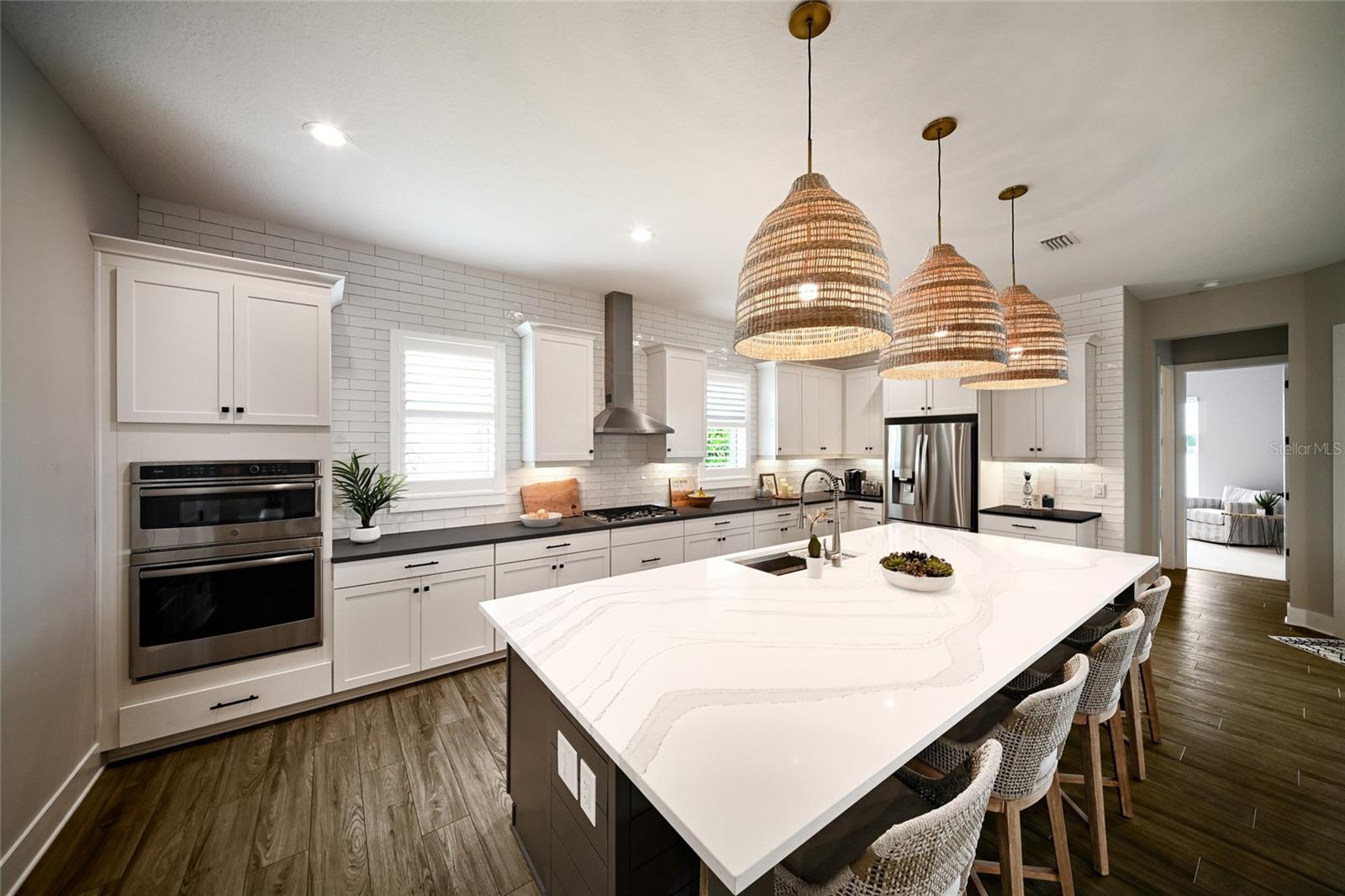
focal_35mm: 12
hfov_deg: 112.6
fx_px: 448
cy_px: 448
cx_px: 672
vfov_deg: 90.0
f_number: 8
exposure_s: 1/5
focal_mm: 12
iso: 800
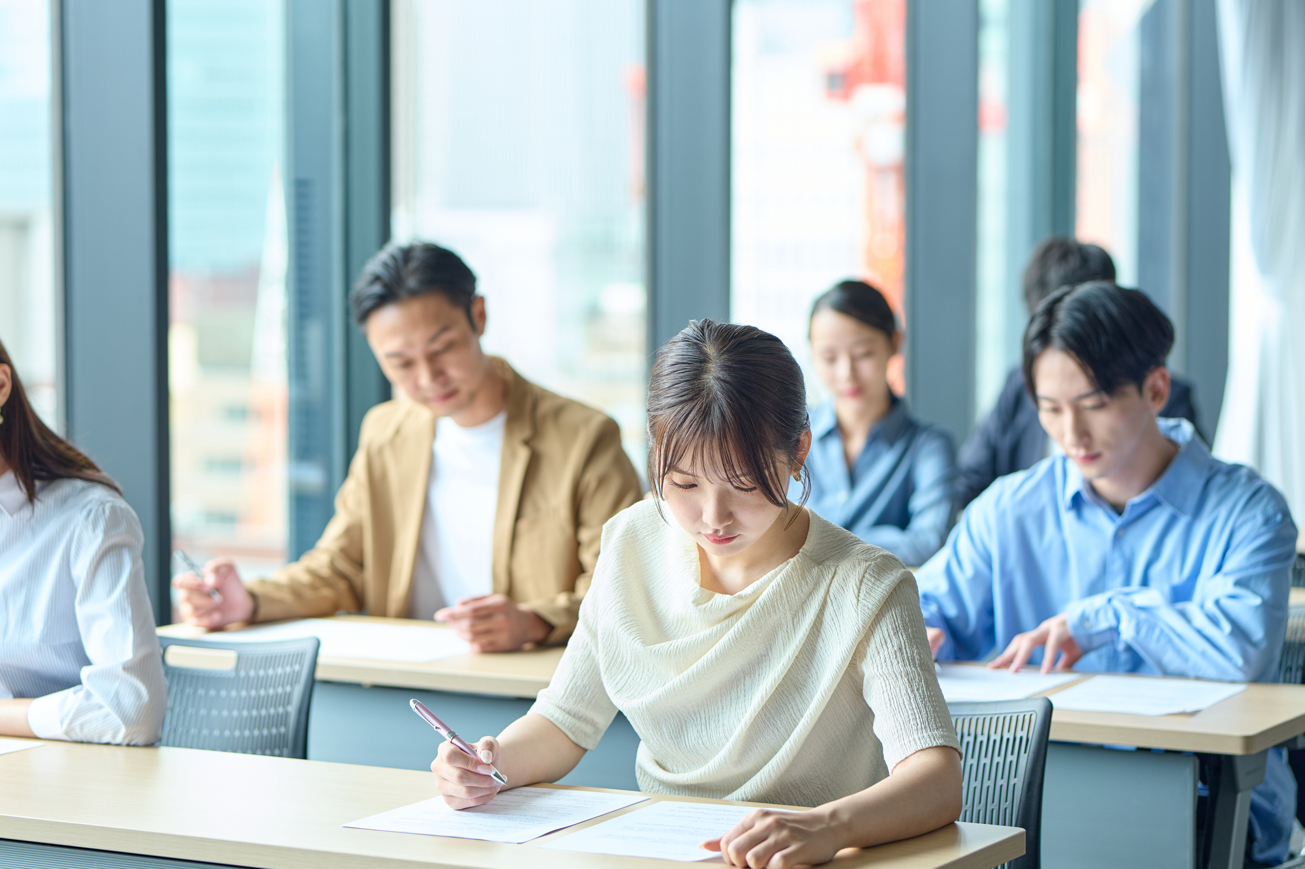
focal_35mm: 85
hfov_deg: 23.9
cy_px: 434
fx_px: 3080
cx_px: 652
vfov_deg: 16.1
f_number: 2.8
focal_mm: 85
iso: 200
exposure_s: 1/160
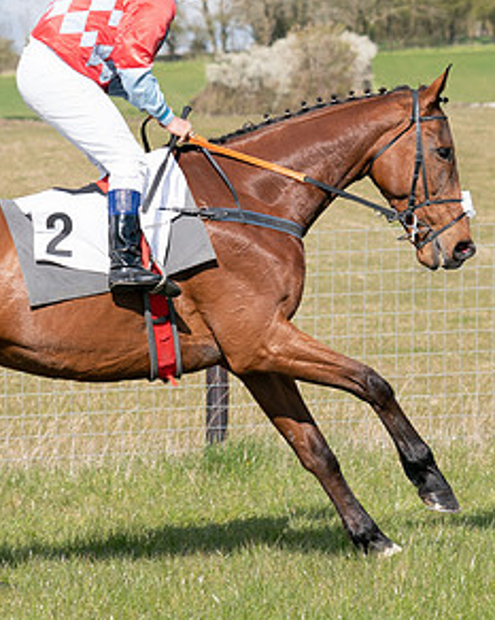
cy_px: 264
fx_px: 4622
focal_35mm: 252
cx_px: 219
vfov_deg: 7.7
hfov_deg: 6.1
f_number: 5
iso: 400
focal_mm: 90
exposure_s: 1/2000
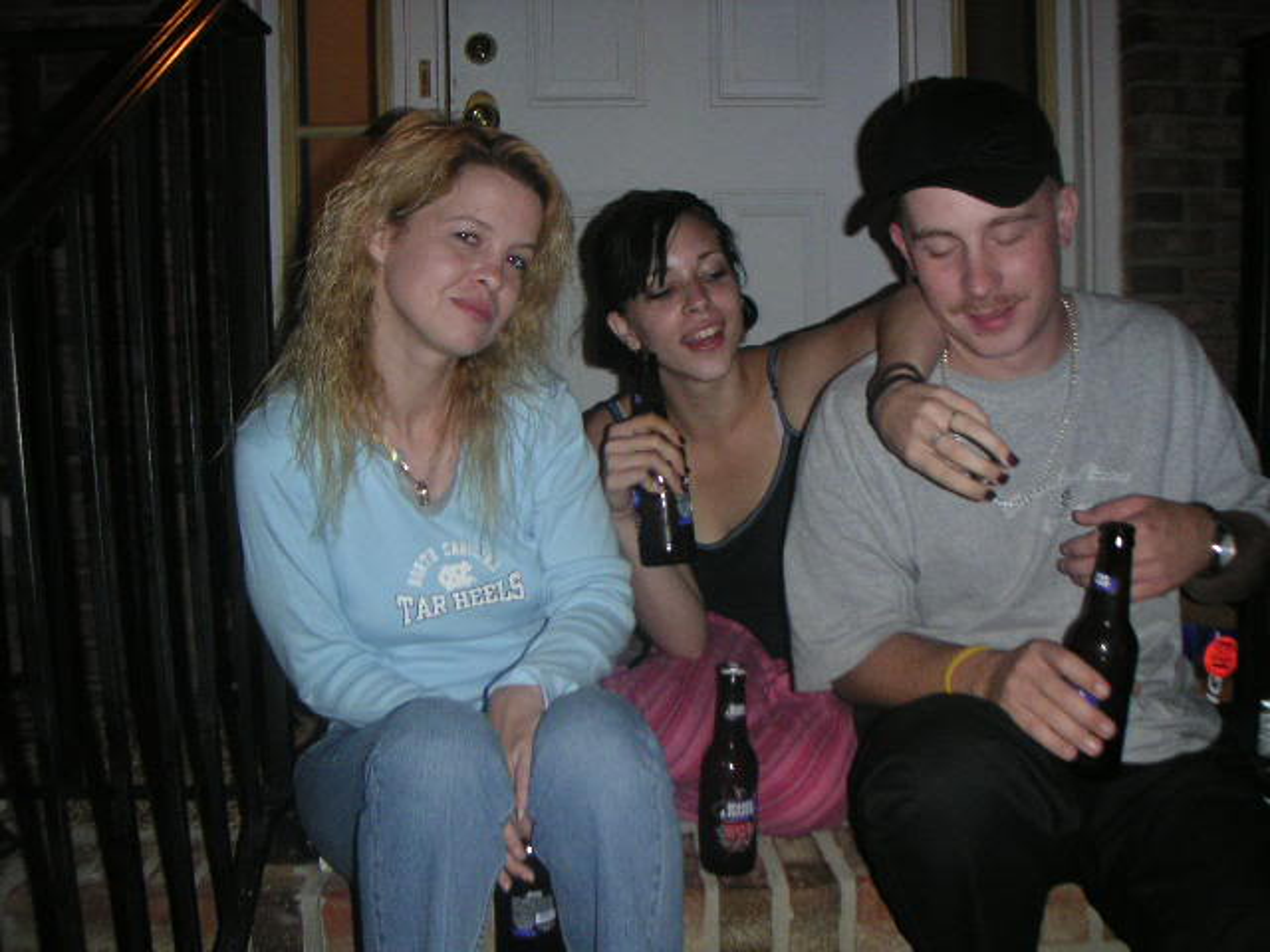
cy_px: 476
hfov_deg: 50.1
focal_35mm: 37
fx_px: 1357
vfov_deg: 38.7
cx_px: 635
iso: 160
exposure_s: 1/45
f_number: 2.8
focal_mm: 5.7
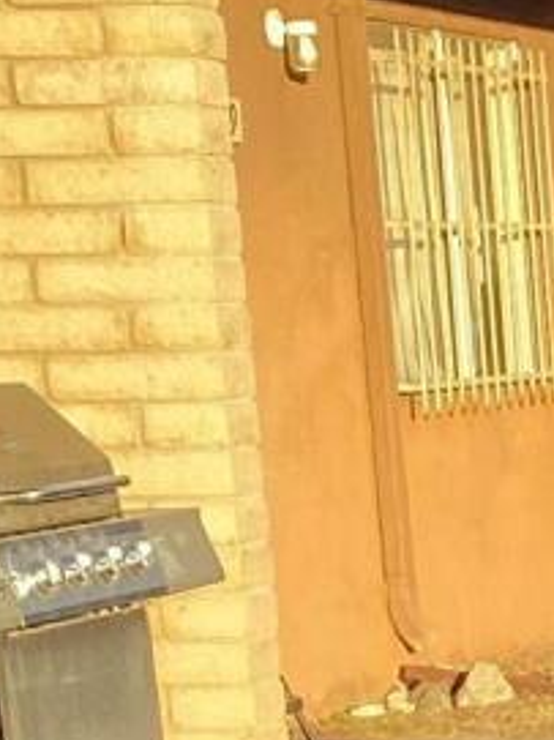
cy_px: 1349
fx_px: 4100
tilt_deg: -9.8
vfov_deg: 9.8
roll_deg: -1.3
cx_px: 1627
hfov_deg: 7.0
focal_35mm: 192
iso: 32
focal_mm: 4.25
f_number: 1.8
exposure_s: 1/405
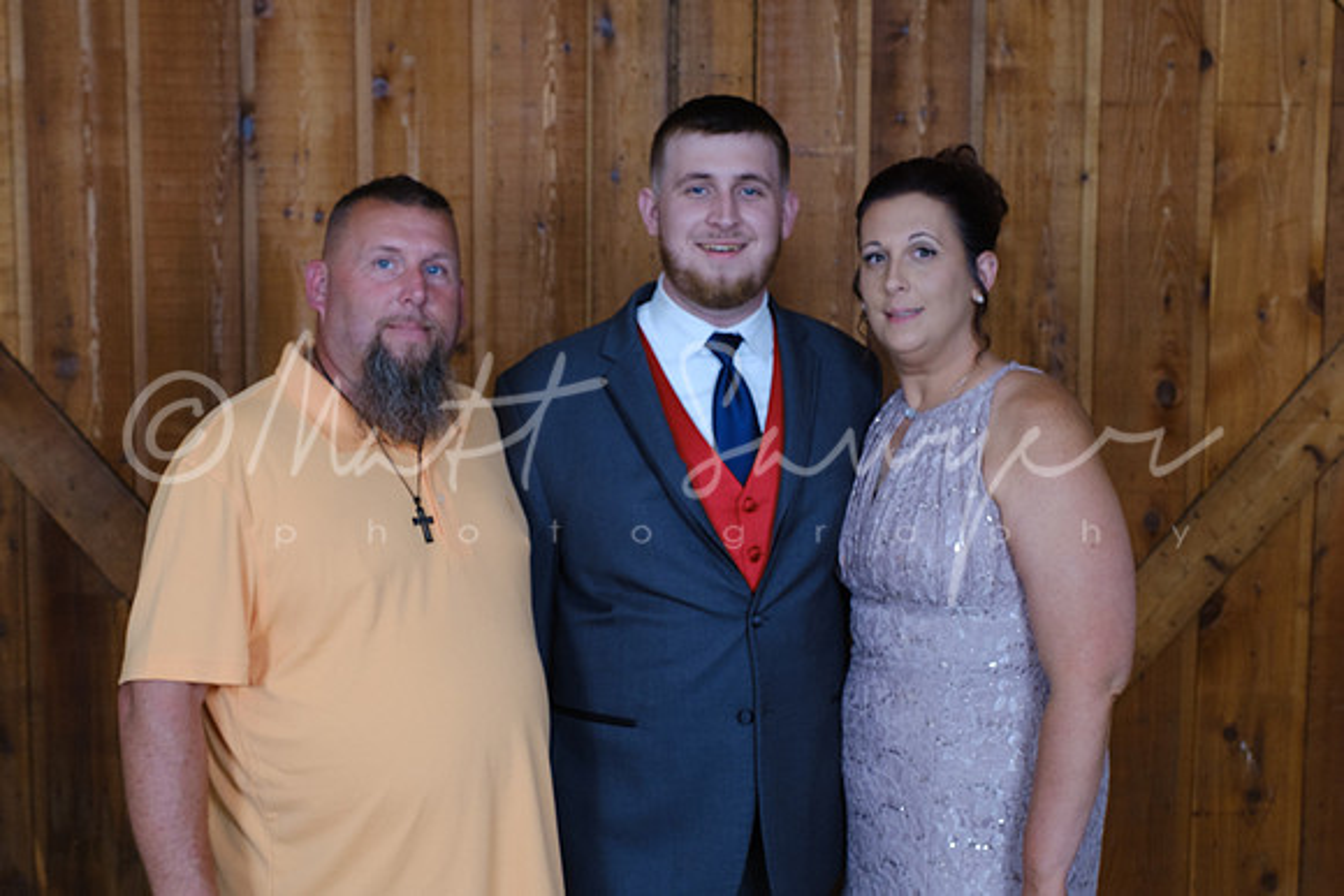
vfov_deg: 25.4
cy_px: 482
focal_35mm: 53
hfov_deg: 37.3
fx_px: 1989
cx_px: 624
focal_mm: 30.2
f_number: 4.5
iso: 1600
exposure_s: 1/60
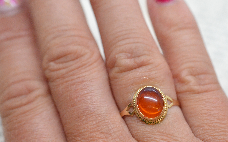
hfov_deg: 21.6
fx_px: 597
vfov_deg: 13.6
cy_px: 112
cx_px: 153
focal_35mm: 96
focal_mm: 40
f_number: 4
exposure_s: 1/2500
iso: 4000
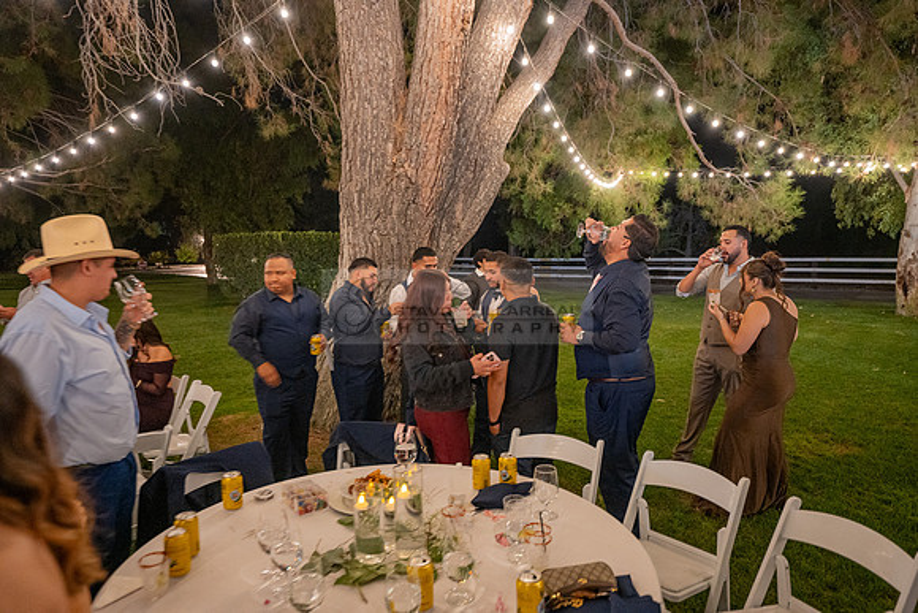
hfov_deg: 73.7
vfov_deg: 53.2
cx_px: 459
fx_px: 612
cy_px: 306
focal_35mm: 24
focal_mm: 24
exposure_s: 1/50
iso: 2000
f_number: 2.8
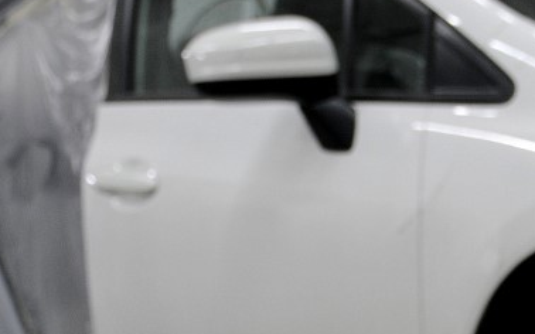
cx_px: 517
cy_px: 316
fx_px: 2493
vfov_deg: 7.6
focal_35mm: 171
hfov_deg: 12.1
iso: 200
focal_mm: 26
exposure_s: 1/40
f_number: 4
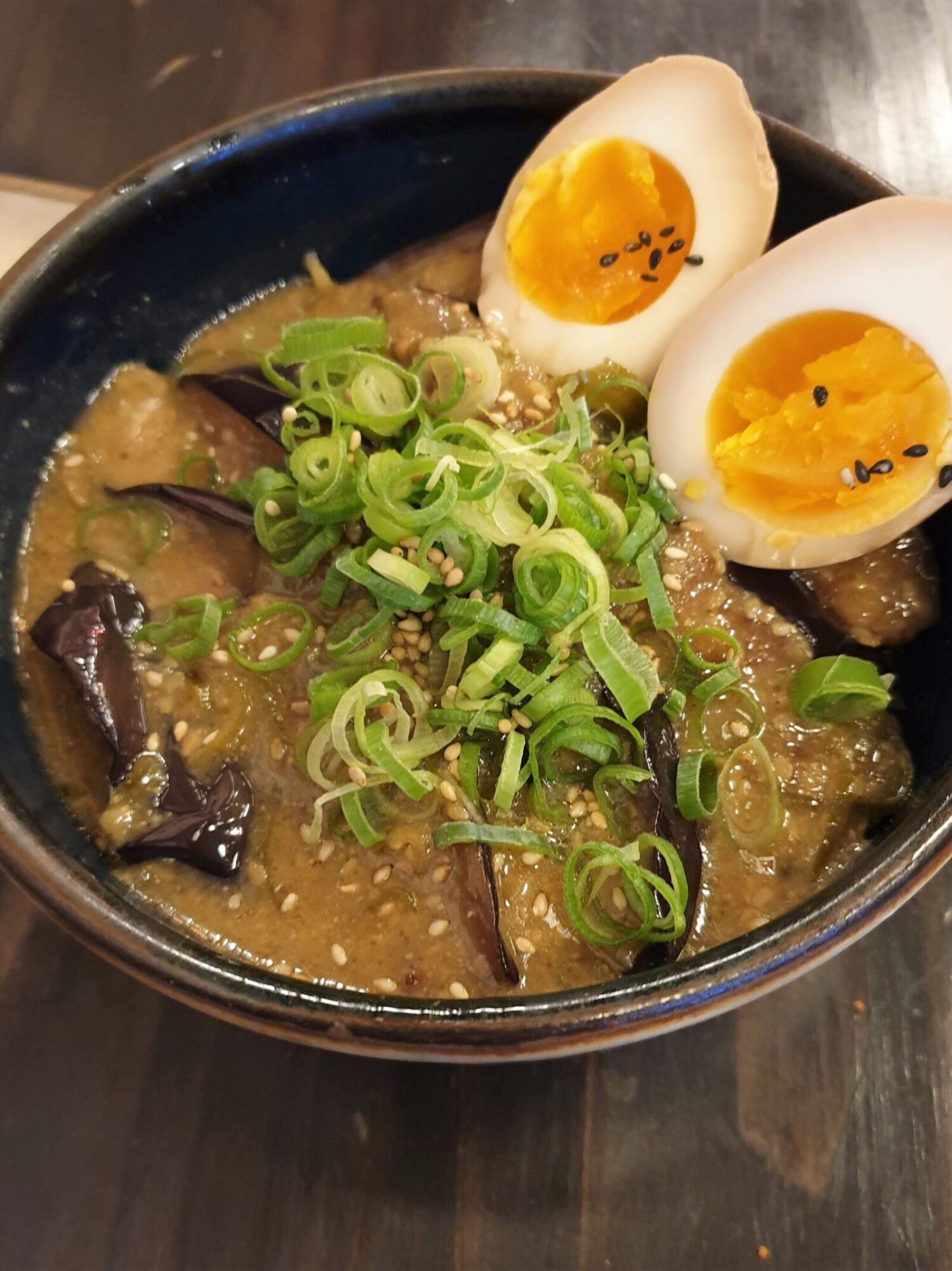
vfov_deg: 67.3
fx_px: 954
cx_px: 476
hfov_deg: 53.0
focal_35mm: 26
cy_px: 636
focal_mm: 4.3
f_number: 1.5
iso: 320
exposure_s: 1/13
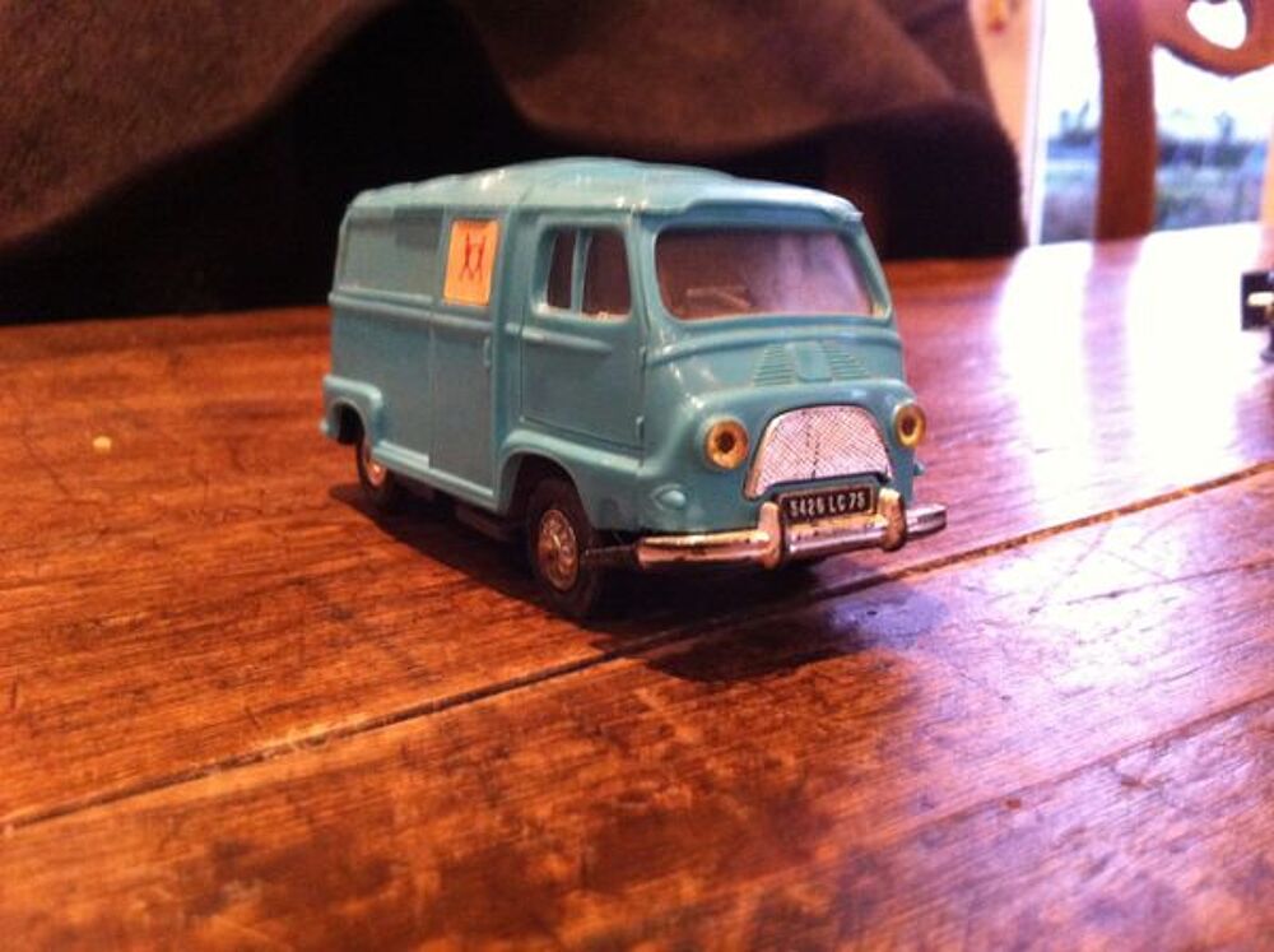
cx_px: 637
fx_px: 1286
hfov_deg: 52.7
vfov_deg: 40.6
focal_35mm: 35
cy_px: 476
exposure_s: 1/17
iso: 500
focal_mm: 3.85
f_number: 2.8
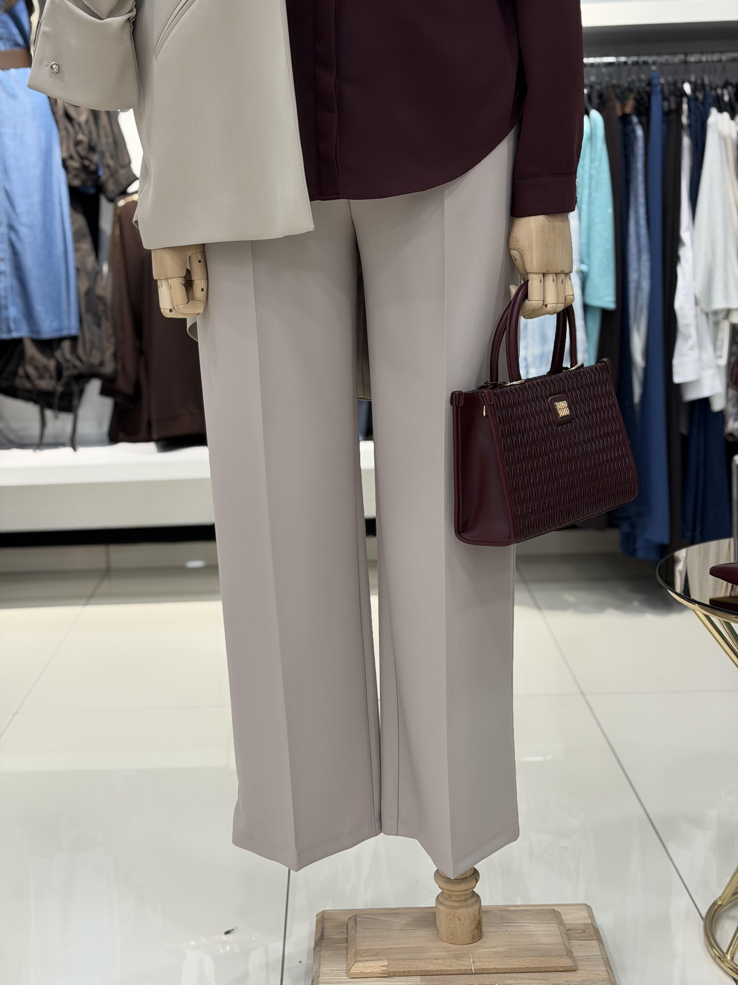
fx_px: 1364
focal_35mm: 48
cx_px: 369
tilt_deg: -12.4
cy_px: 492
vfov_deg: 39.7
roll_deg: +2.4
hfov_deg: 30.3
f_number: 1.78
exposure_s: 1/100
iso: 80
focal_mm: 6.76
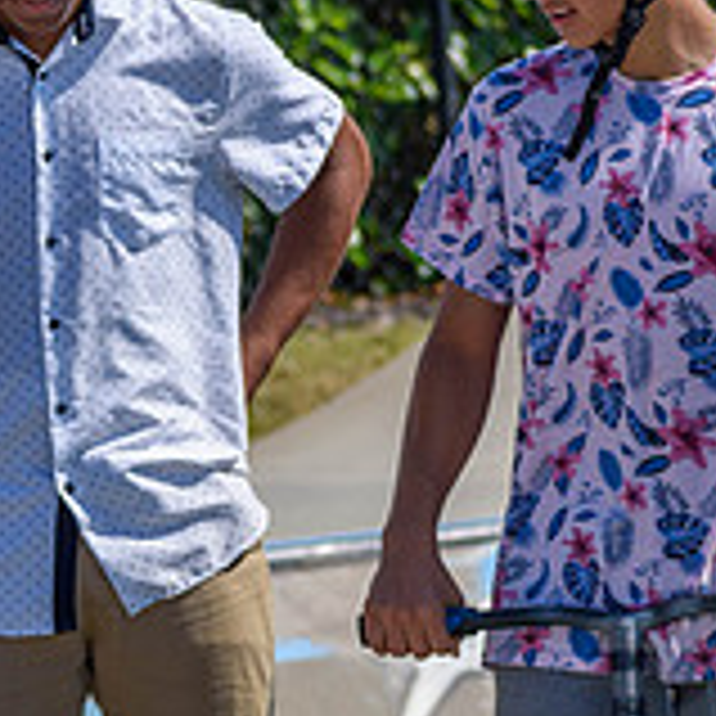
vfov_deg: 2.6
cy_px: 853
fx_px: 15773
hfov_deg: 2.6
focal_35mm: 674
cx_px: -473
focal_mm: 145
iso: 220
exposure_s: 1/2000
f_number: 5.6
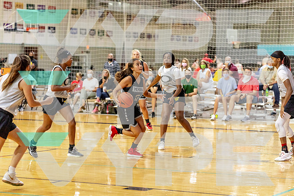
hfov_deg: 18.1
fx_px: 923
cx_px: 147
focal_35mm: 113
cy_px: 98
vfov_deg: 12.1
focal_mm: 113
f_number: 3.2
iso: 2500
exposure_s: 1/800
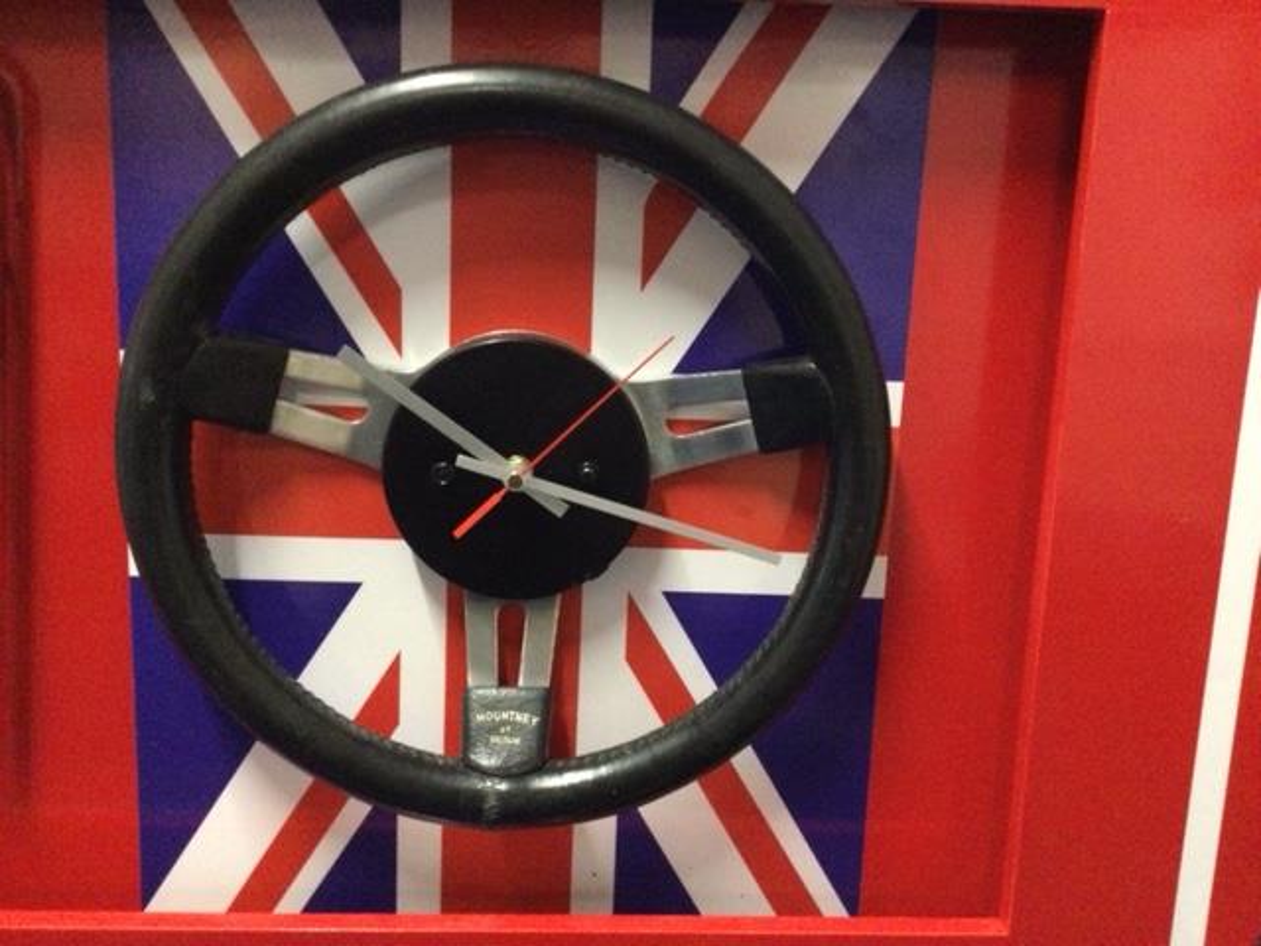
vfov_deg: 45.4
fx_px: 1129
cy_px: 473
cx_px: 630
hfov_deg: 58.4
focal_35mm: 31
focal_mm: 3.3
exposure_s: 1/17
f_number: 2.4
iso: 400
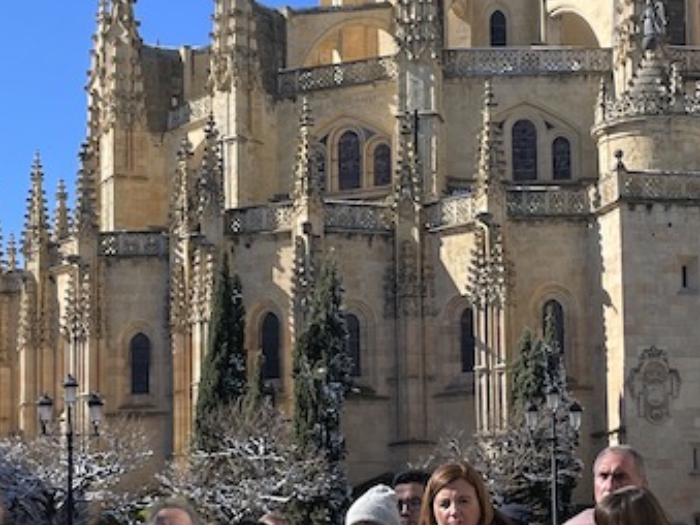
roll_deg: +0.3
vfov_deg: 16.0
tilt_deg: +7.1
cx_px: 368
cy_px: 378
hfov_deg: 21.3
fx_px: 1860
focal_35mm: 92
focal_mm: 4.2
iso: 32
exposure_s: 1/2212
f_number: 1.6
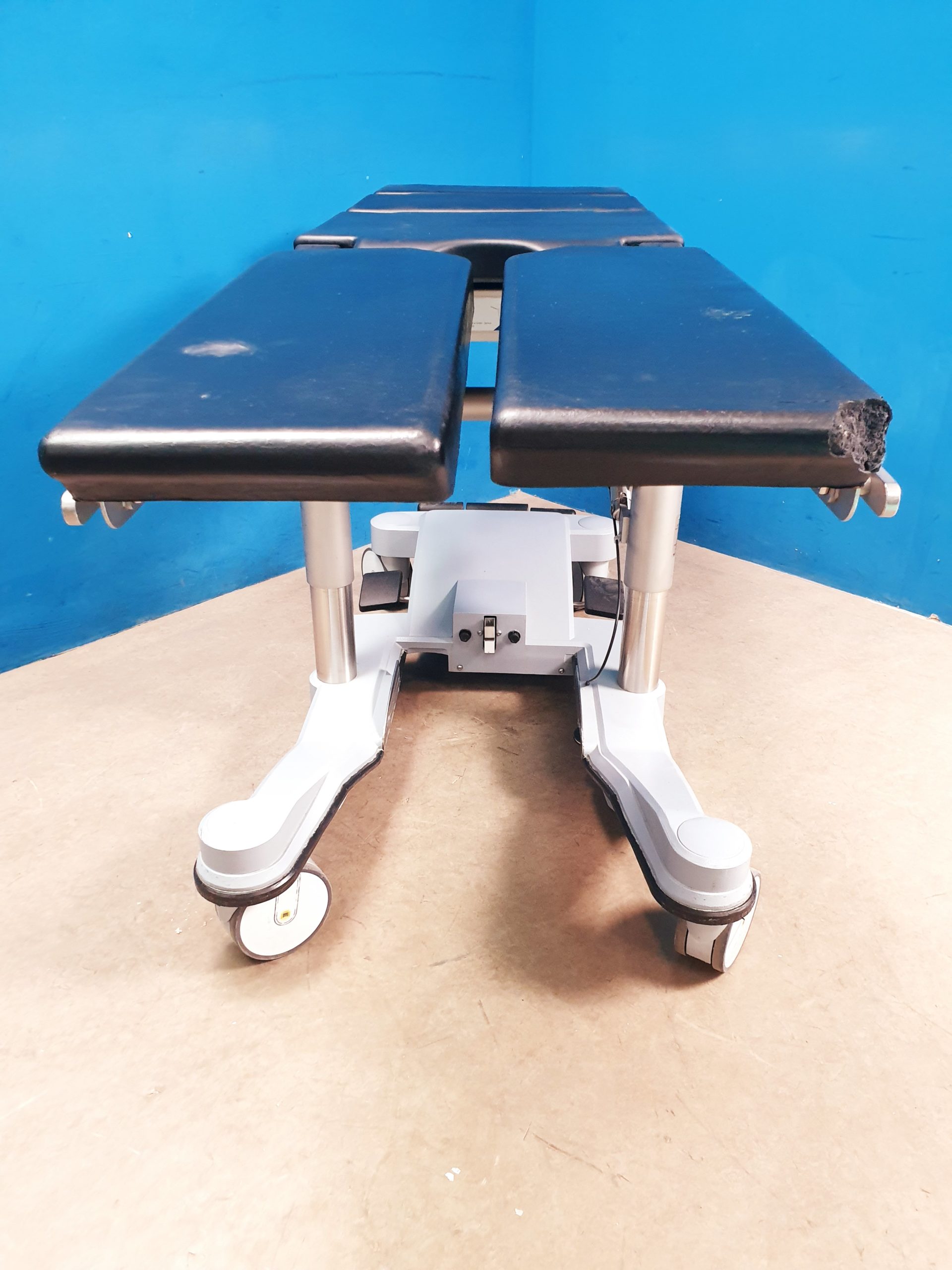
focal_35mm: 26
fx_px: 953
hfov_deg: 53.1
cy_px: 635
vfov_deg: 67.3
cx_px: 476
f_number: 2.4
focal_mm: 4.3
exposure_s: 1/33
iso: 320
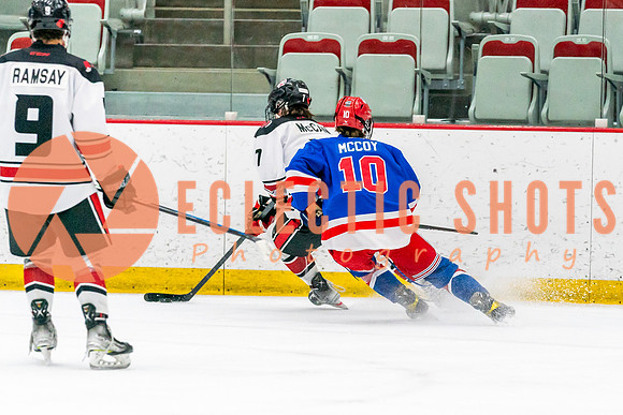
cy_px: 207
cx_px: 362
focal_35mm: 358
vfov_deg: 3.8
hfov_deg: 5.8
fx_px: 6196
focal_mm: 200
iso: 3200
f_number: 2.8
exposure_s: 1/1250
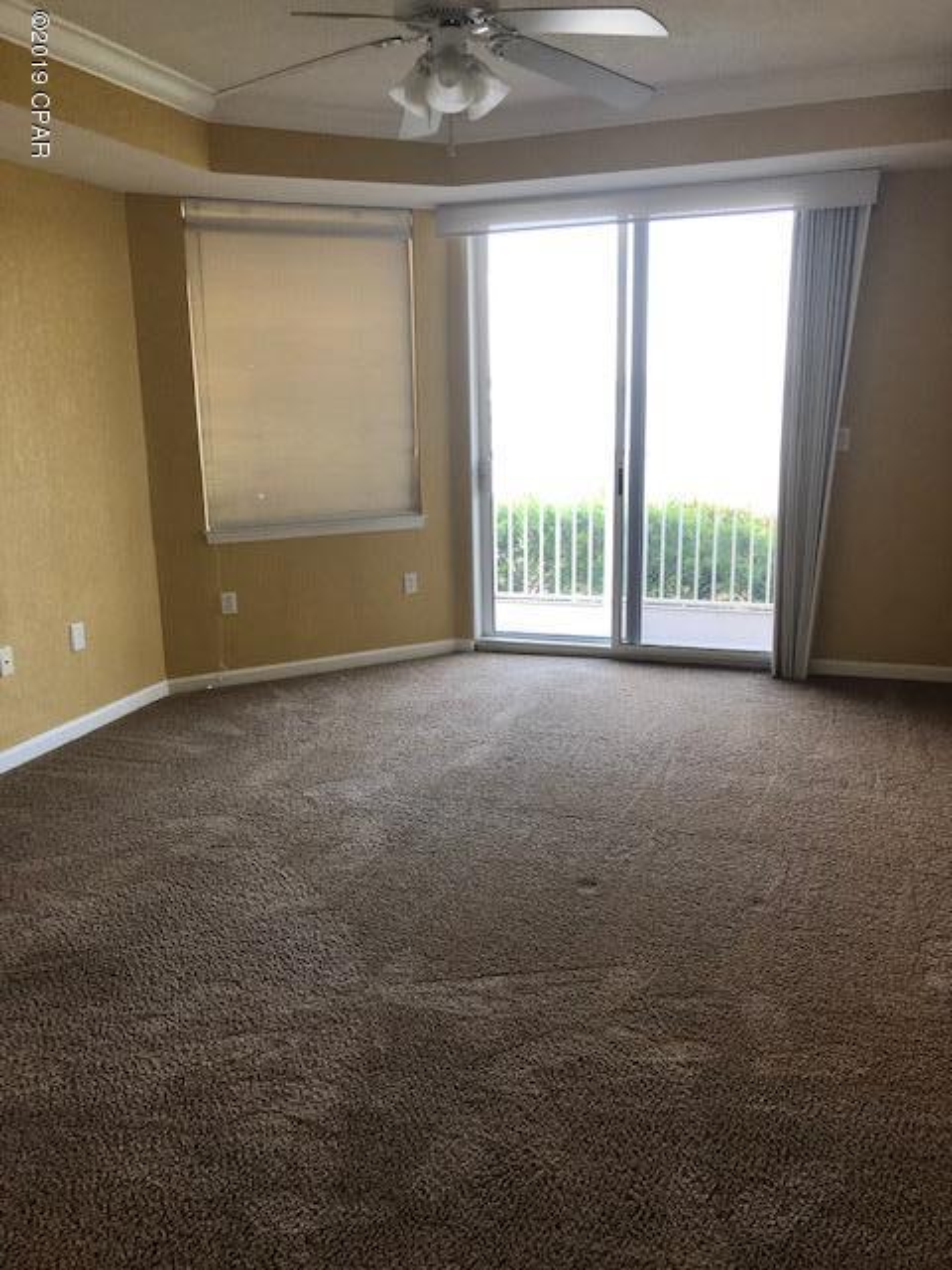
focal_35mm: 28
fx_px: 1027
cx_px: 476
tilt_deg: -10.6
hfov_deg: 49.7
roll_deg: +0.7
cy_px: 635
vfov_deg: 63.4
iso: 32
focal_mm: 4
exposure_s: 1/24
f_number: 1.8
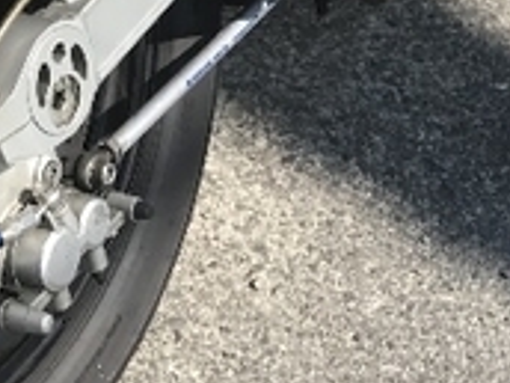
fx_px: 1915
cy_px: -312
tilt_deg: -23.1
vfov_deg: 10.7
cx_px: 228
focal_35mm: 130
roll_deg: -5.9
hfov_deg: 15.2
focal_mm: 3.99
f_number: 1.8
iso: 20
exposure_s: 1/1294
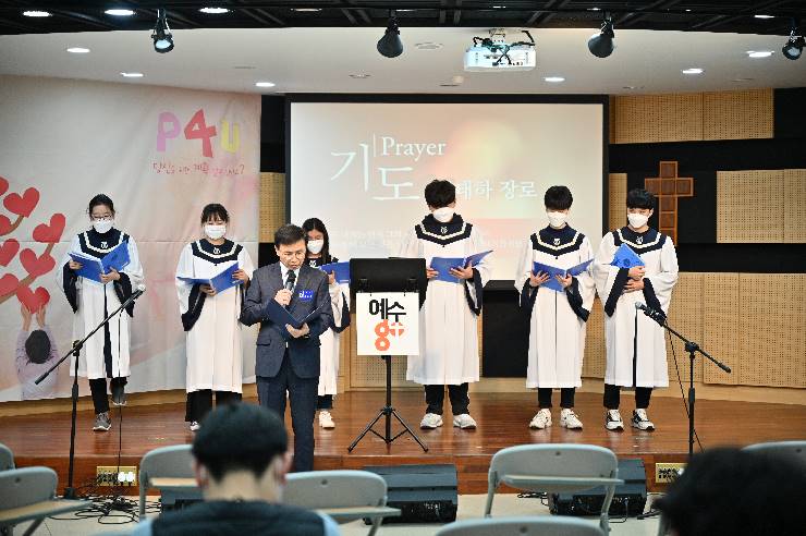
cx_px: 403
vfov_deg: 19.4
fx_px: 1566
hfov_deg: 28.9
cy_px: 268
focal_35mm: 70
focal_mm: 70
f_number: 2.8
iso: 500
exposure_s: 1/250
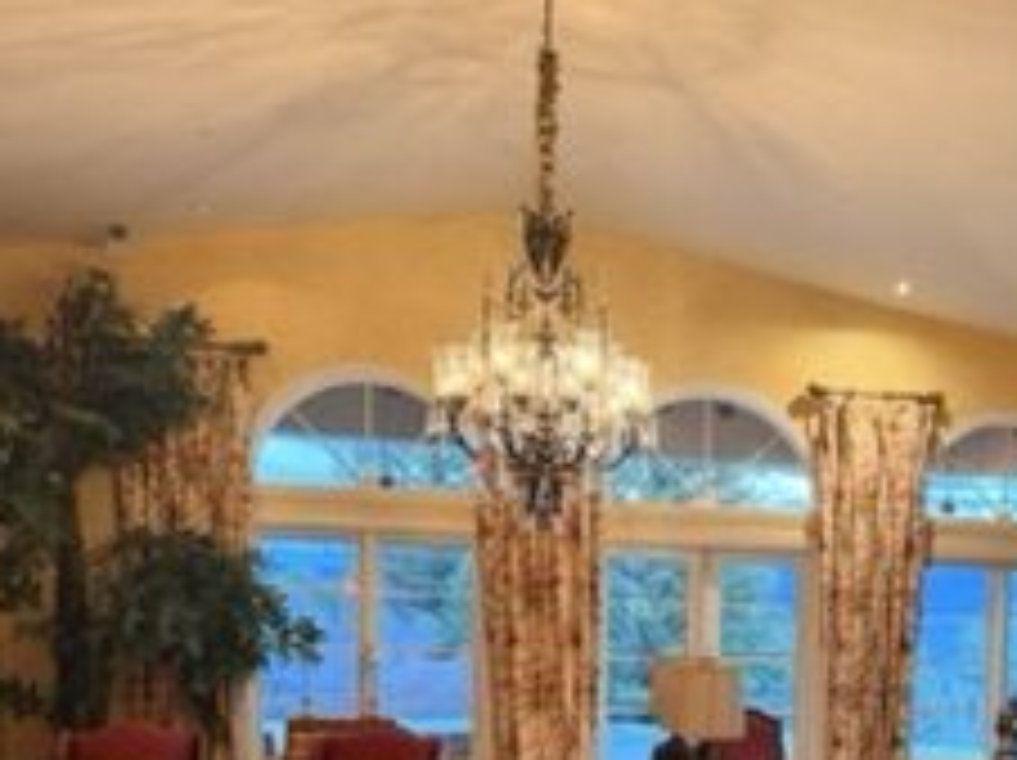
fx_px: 1497
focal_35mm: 51
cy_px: 733
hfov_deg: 35.8
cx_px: 864
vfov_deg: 27.1
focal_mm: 6.76
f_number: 1.78
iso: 800
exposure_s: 1/40
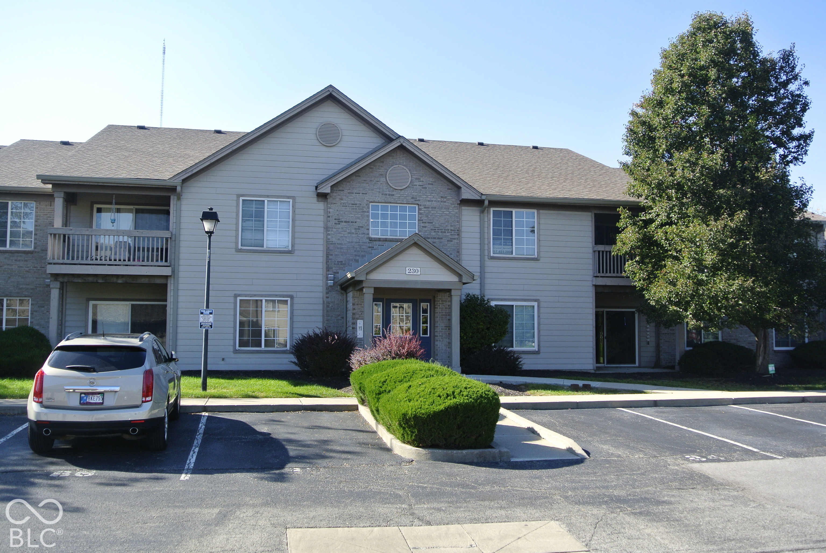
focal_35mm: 34
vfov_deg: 39.0
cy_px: 276
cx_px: 413
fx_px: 781
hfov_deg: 55.7
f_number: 4
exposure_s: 1/320
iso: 100
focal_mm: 12.7
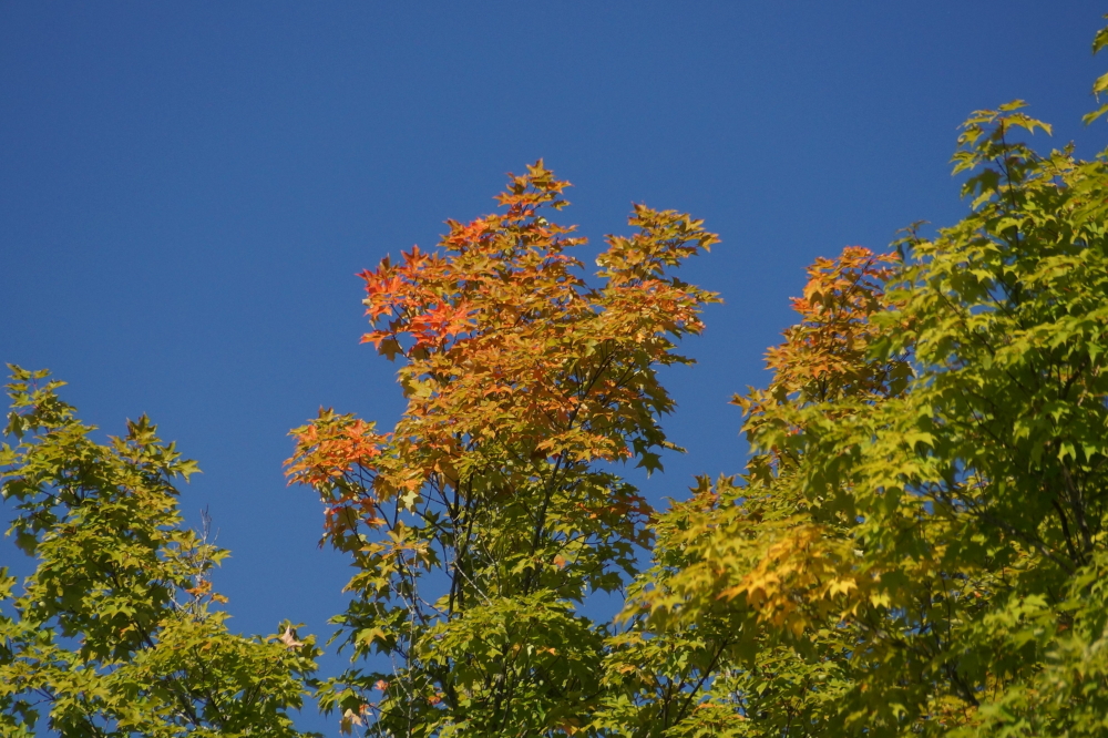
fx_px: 11537
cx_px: 554
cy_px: 369
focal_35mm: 375
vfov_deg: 3.7
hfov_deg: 5.5
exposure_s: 1/400
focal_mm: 250
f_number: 6.3
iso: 250
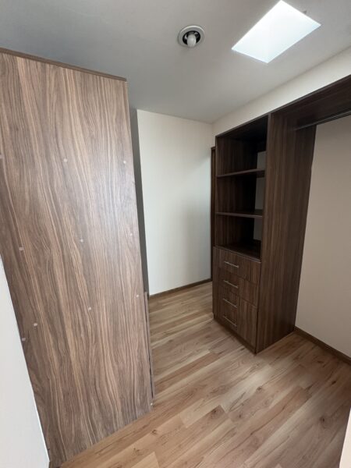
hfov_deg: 85.7
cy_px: 234
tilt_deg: -11.2
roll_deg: +1.2
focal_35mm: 14
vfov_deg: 102.1
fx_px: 189
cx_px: 176
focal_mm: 2.22
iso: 200
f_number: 2.2
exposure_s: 1/65
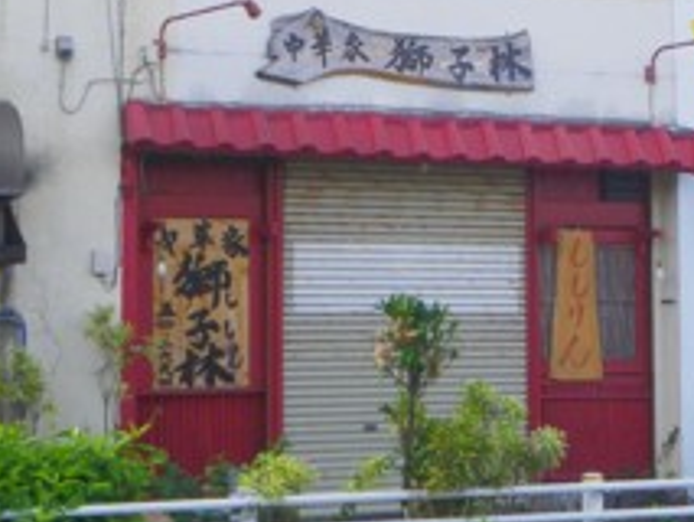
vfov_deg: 13.7
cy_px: 192
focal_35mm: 108
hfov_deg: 18.1
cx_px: 534
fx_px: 2166
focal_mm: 9.1
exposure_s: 1/125
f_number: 5.3
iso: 125
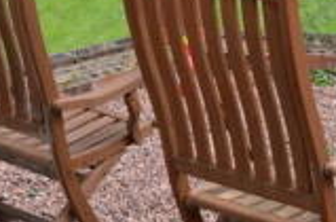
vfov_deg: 10.4
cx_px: 290
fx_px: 1154
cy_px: -163
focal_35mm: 124
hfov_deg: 16.4
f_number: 7.1
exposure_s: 1/200
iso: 100
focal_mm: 20
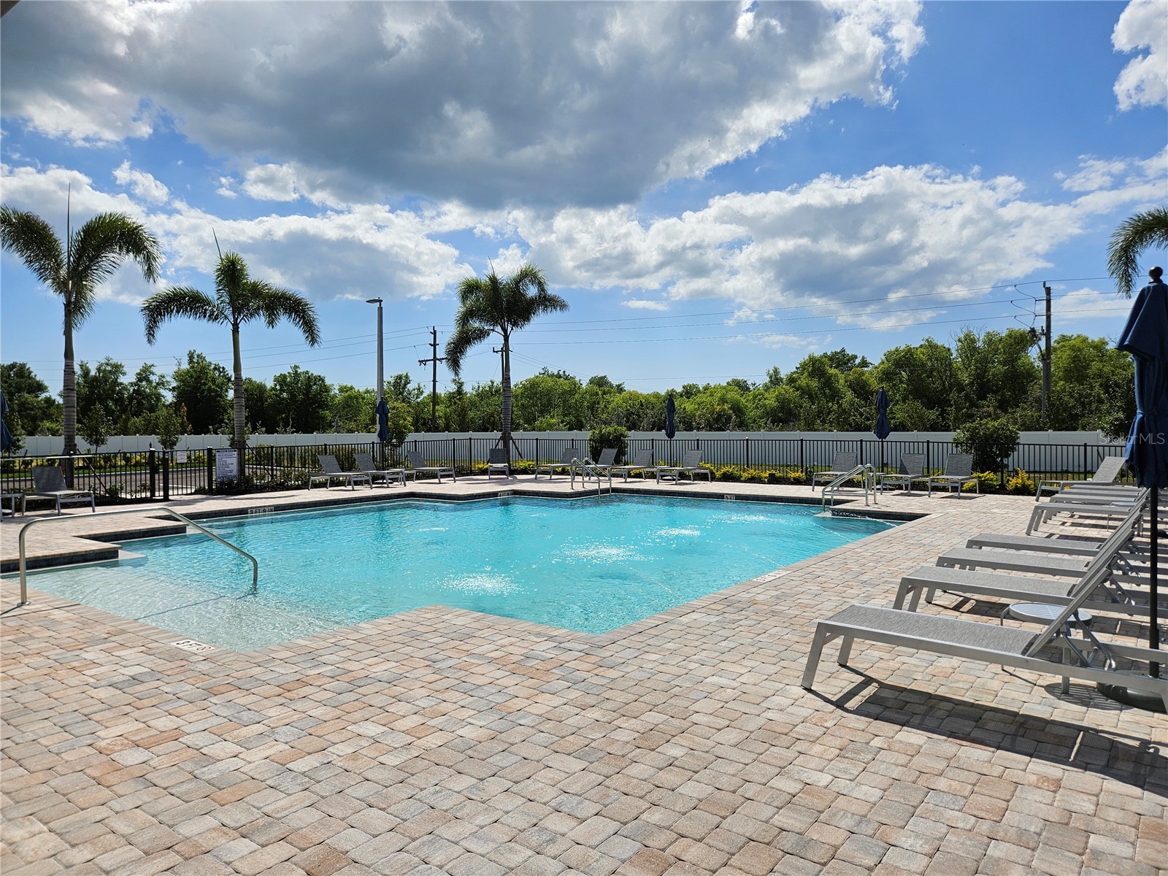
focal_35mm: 23
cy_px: 438
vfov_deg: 58.9
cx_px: 584
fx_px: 776
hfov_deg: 73.9
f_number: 1.8
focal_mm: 5.4
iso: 25
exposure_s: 1/4666
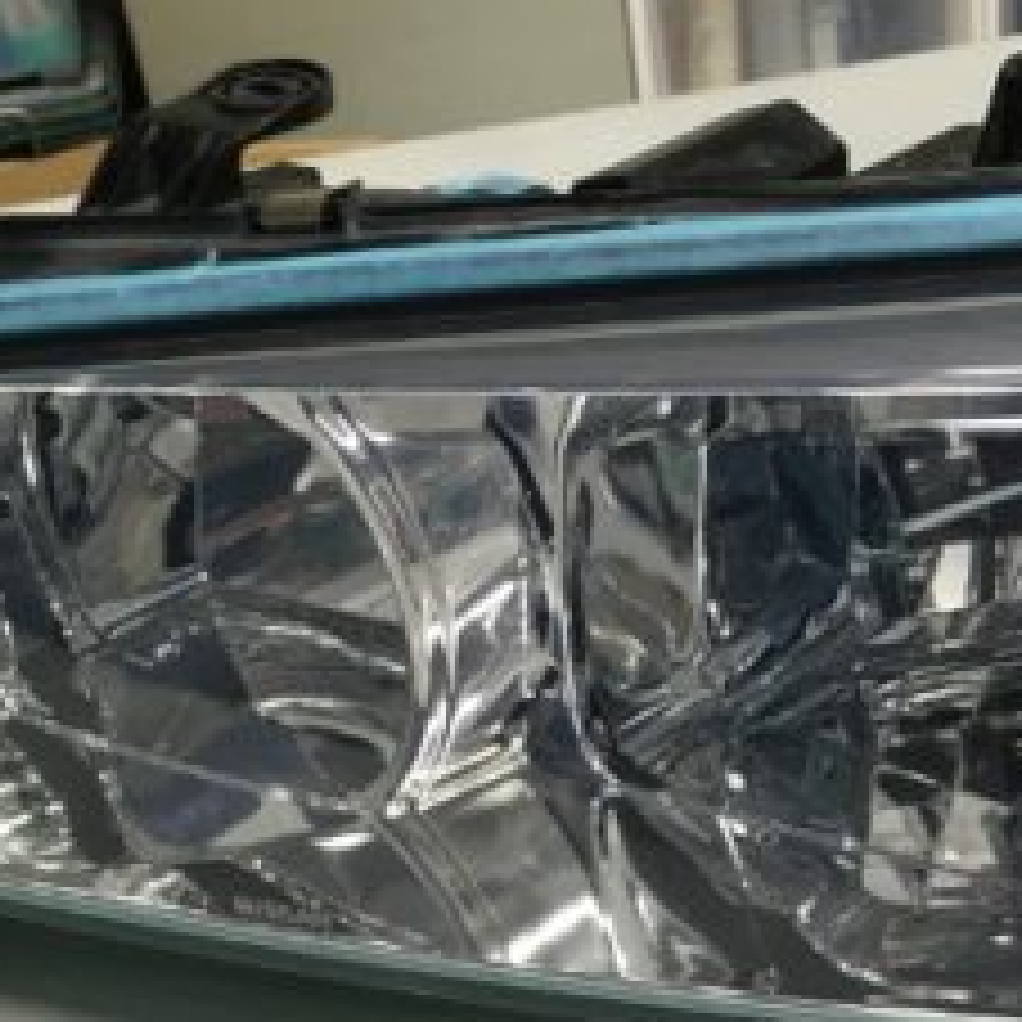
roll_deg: +5.4
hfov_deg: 27.3
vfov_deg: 27.4
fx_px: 2071
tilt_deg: -37.4
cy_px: 736
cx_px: 779
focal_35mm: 62
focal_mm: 4.15
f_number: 2.2
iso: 100
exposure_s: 1/30
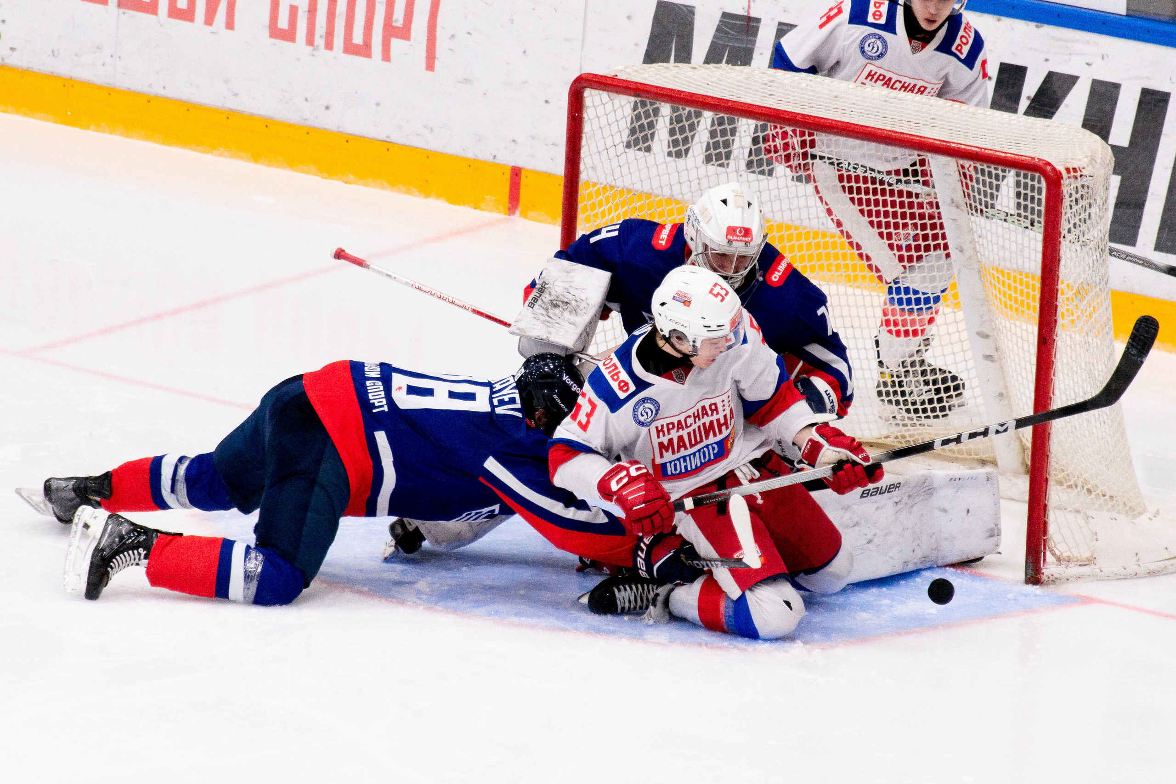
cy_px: 349
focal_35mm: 336
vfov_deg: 4.1
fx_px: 10975
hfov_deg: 6.1
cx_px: 594
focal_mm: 140
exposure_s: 1/1000
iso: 2000
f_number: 5.6
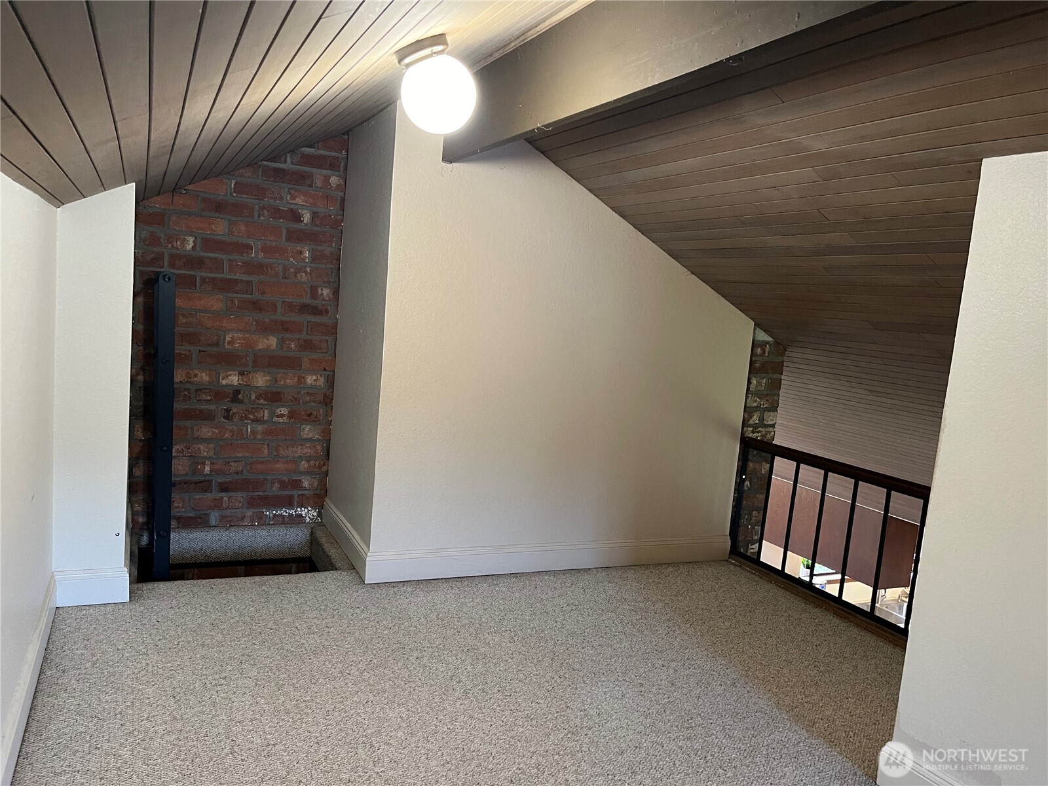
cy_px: 393
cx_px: 524
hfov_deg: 67.3
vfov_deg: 53.1
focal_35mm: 26
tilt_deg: -7.1
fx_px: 787
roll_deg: -5.3
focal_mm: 5.1
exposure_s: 1/60
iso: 320
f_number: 1.6
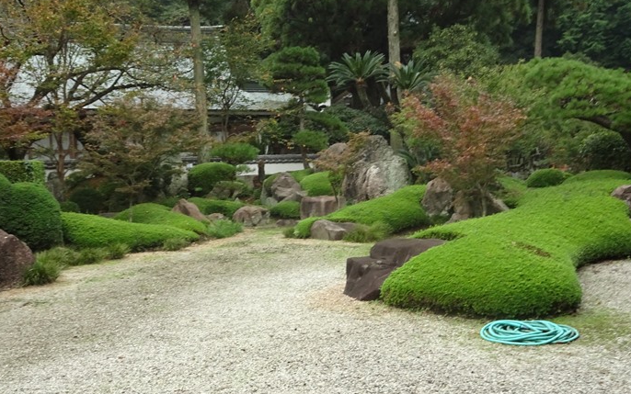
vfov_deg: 32.0
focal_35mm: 40
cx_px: 318
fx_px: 688
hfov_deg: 49.3
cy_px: 200
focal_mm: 6.37
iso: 400
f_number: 4
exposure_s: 1/40
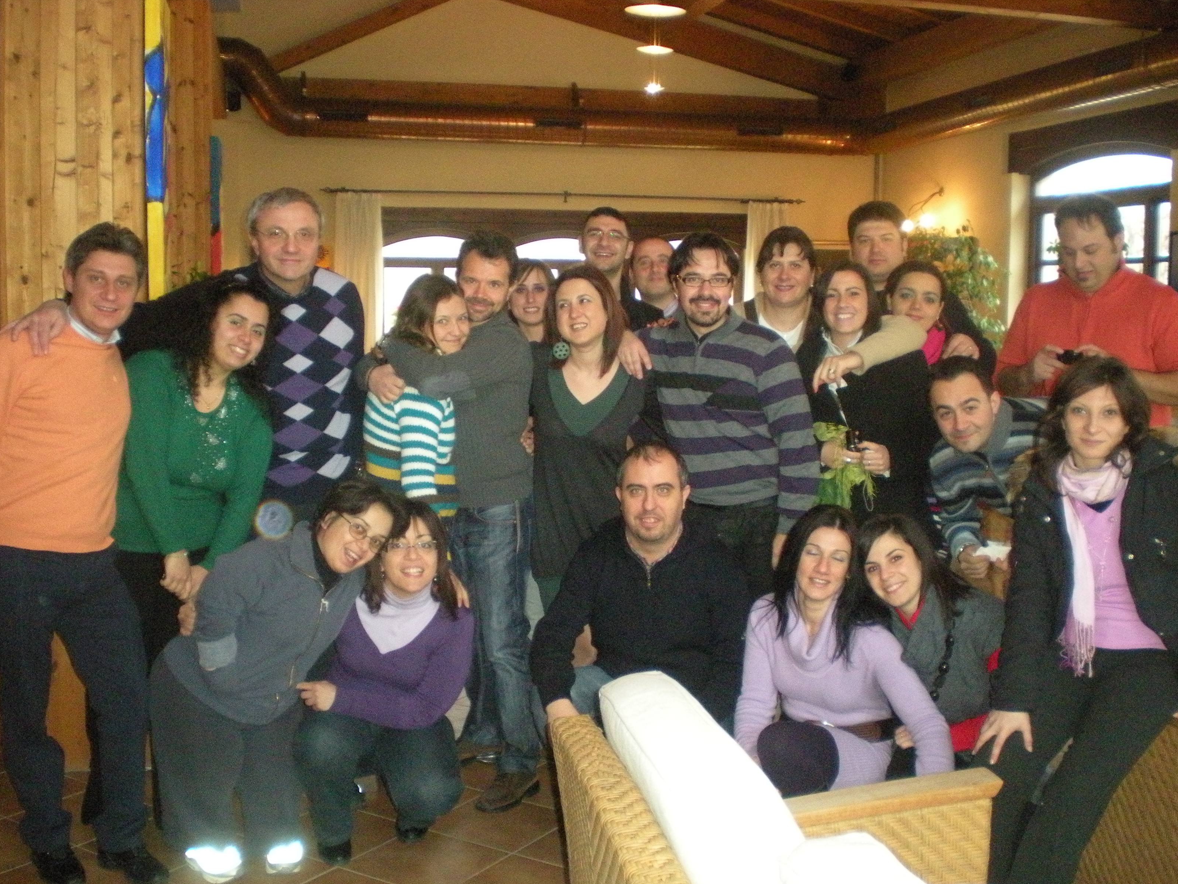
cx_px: 592
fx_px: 1327
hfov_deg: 47.9
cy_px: 450
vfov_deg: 36.8
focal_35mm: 39
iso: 690
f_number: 3.1
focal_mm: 6.3
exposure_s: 1/60
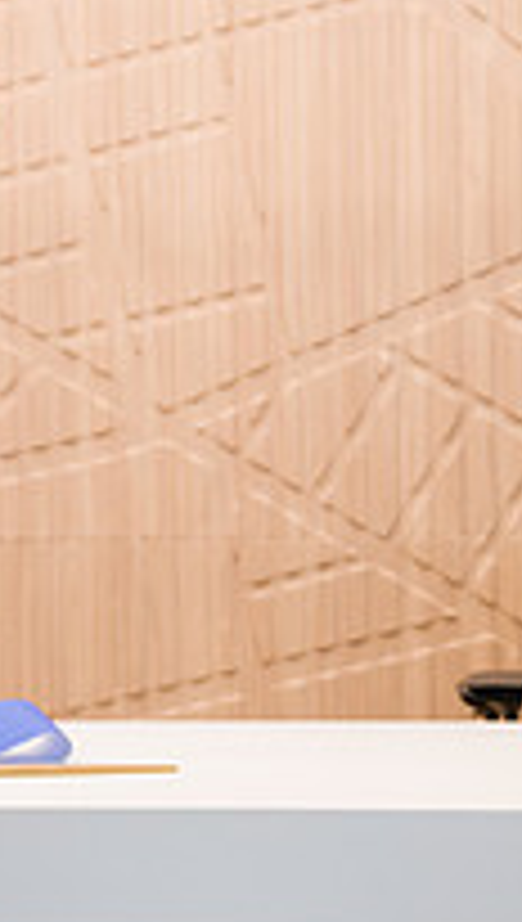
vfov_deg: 16.5
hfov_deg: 9.1
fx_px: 3184
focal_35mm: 130
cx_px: -264
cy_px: 460
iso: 400
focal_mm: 41
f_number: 3.2
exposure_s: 1/200
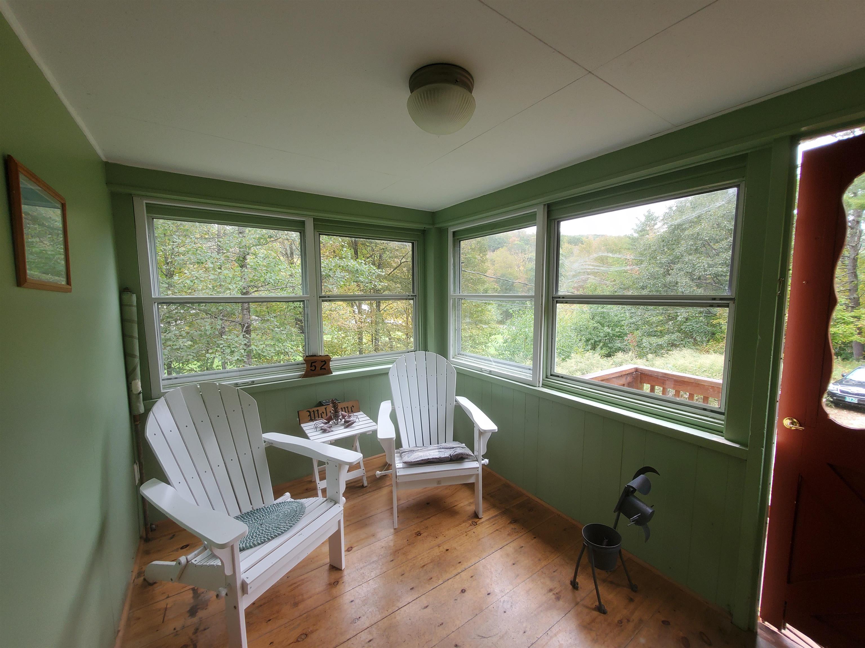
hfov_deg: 106.2
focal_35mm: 13
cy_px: 324
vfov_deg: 89.9
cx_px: 432
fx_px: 325
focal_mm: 1.8
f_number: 2.2
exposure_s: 1/59
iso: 80
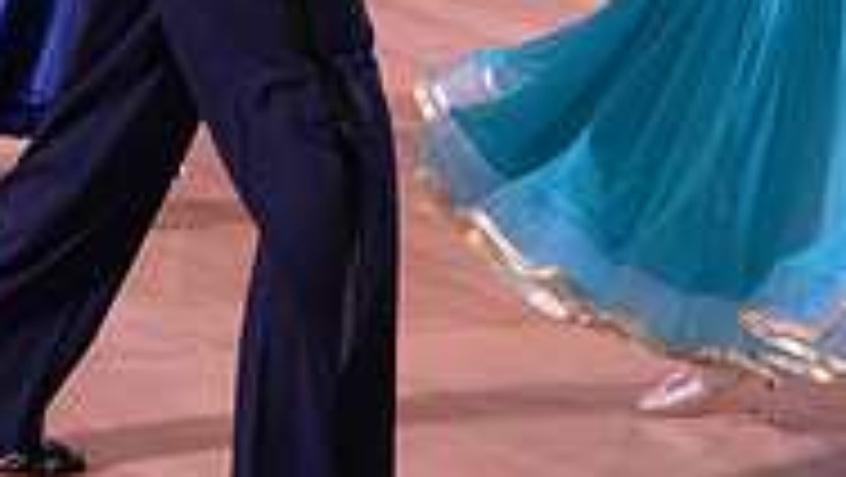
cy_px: -518
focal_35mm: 265
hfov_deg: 8.1
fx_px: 5948
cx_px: 668
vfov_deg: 4.5
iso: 2000
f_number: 4.5
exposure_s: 1/250
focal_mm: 82
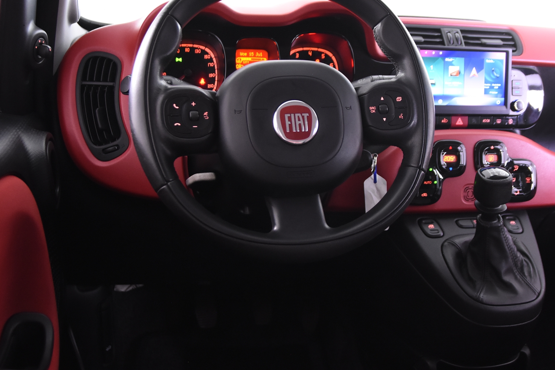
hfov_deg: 45.4
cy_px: 208
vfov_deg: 31.2
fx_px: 663
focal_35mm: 43
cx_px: 307
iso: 2000
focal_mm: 22
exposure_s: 1/30
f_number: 3
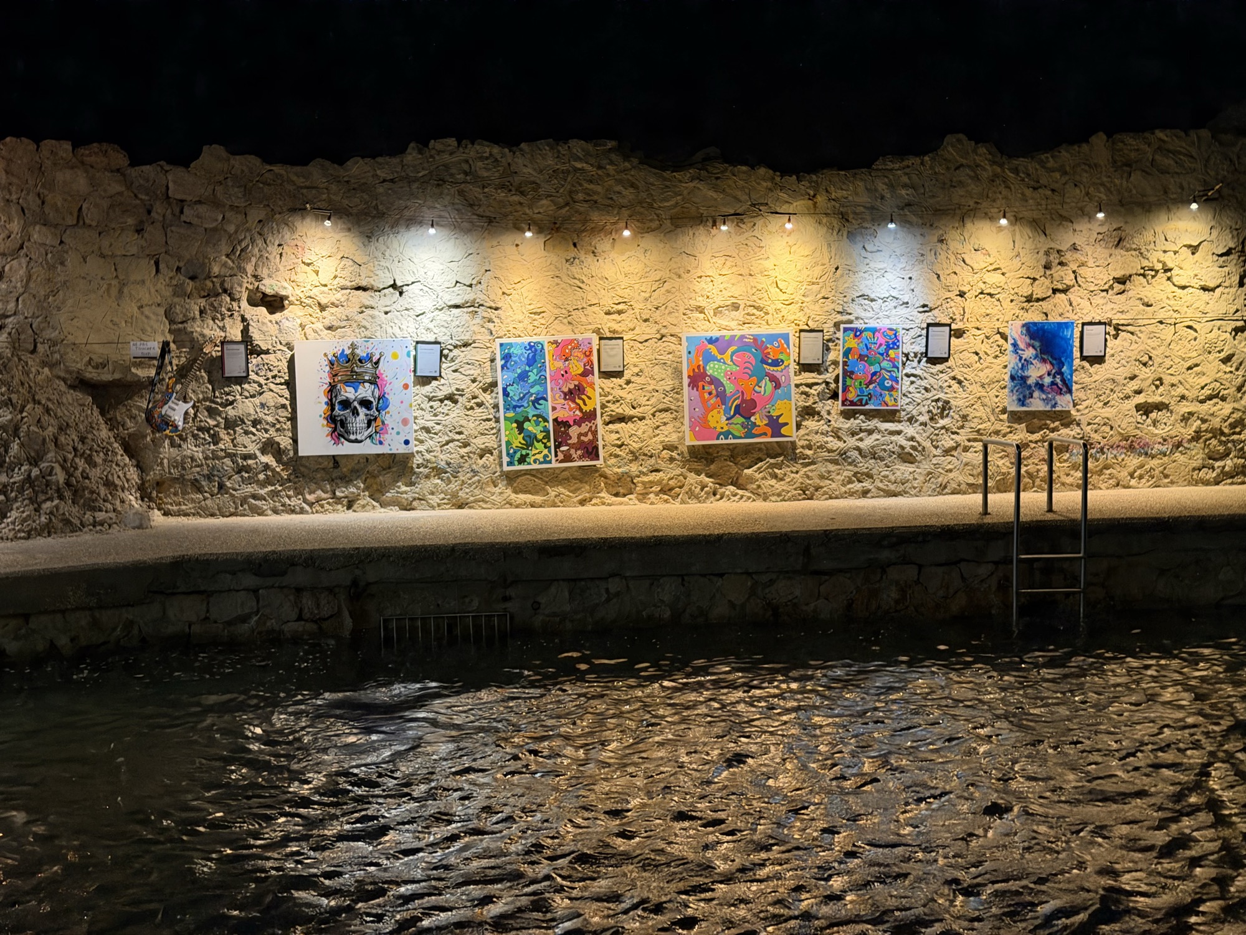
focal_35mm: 48
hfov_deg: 39.7
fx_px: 1728
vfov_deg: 30.3
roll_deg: +1.4
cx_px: 623
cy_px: 468
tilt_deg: -5.5
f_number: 1.78
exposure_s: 1/33
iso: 400
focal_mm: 6.76
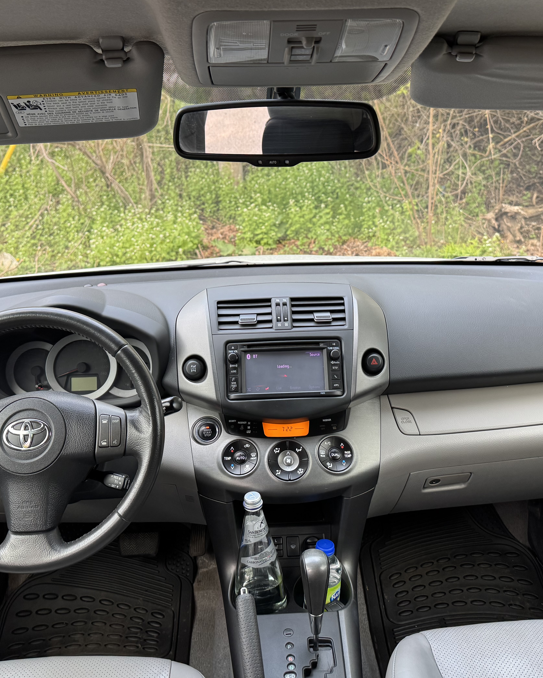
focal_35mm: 32
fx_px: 643
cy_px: 342
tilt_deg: -15.2
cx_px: 276
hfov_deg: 45.8
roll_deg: +0.9
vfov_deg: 55.7
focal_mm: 6.76
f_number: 1.78
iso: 200
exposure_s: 1/121
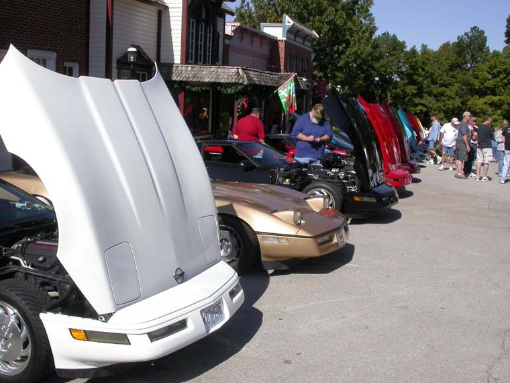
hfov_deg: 46.8
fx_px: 589
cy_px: 201
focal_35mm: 40
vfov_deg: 36.0
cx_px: 246
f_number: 7.5
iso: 100
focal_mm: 7.85
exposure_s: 1/400
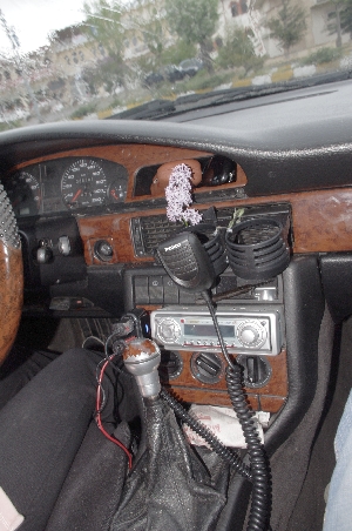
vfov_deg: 67.5
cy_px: 266
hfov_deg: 47.8
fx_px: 397
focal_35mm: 27
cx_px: 176
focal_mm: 18
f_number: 7.1
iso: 500
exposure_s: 1/15
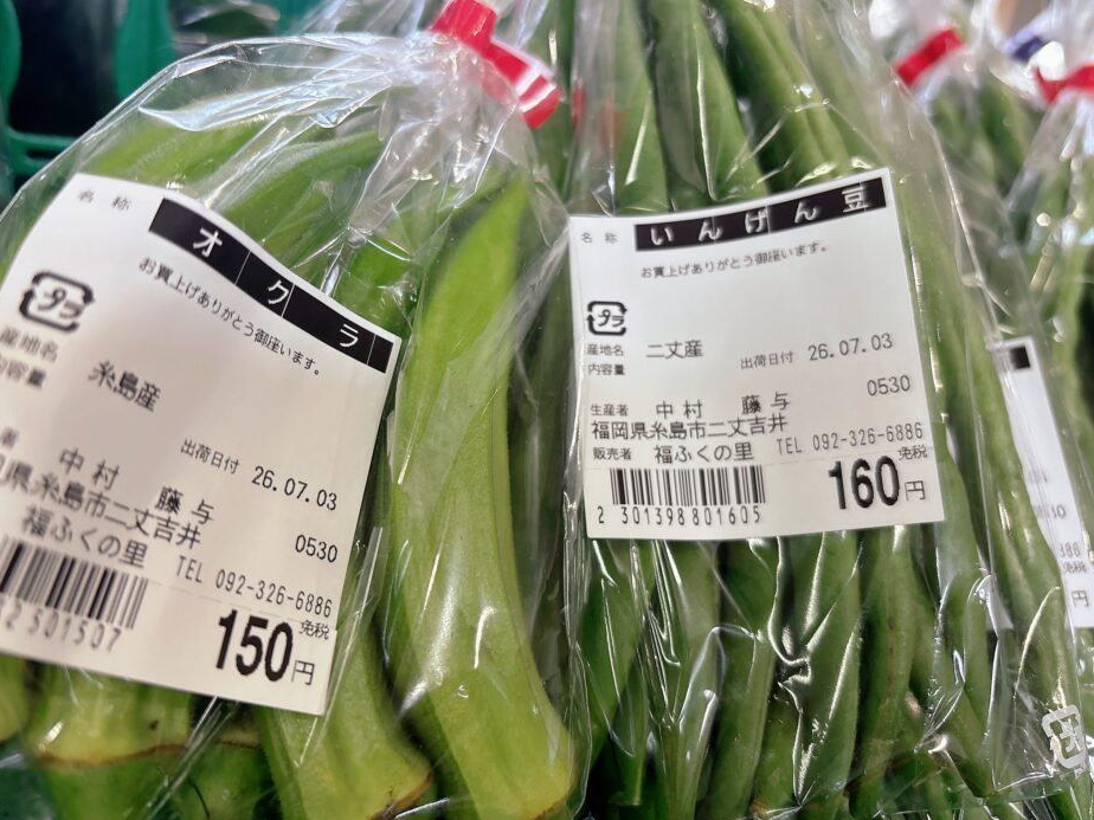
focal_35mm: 27
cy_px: 398
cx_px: 545
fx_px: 853
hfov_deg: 65.3
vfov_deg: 51.3
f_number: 1.6
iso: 100
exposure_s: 1/120
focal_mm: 5.96
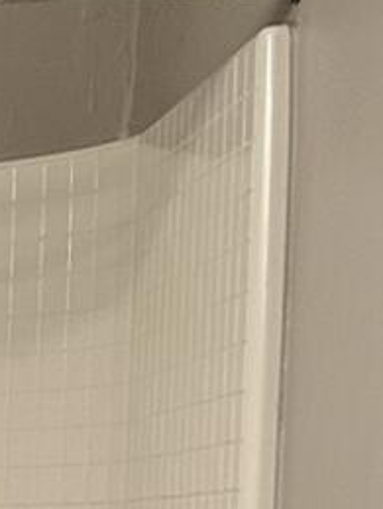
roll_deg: -2.0
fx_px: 2722
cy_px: 812
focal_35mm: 185
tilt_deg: -5.0
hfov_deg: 7.3
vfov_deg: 10.3
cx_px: -660
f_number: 1.78
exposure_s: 1/120
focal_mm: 6.86
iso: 160
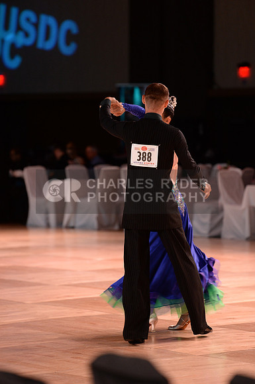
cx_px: 128
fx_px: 1865
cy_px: 192
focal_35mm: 175
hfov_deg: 7.8
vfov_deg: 11.8
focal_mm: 175
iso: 2000
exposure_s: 1/250
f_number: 3.2
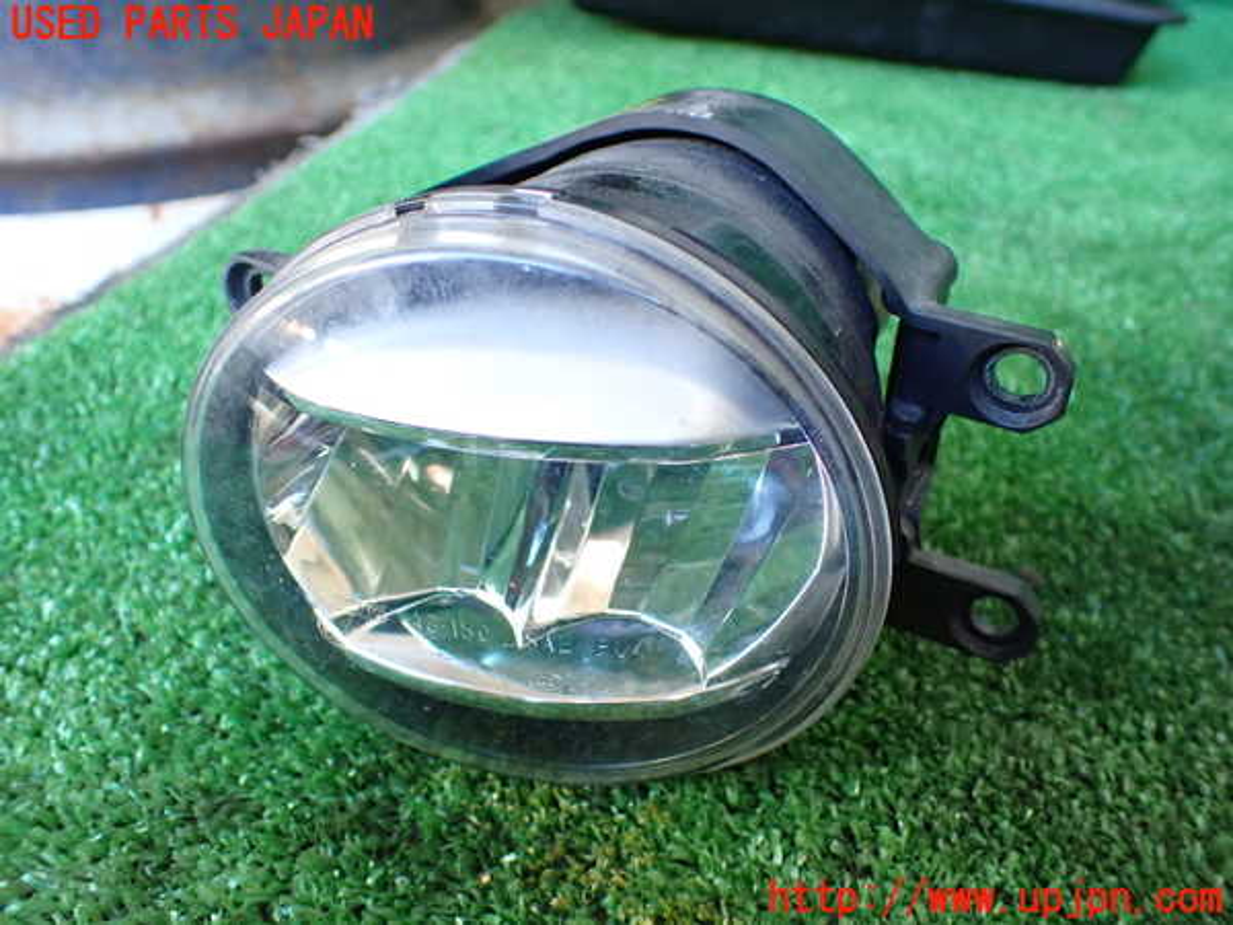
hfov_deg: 60.0
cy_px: 462
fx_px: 1069
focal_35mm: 30
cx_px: 616
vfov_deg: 46.8
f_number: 2.3
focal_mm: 5.4
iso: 800
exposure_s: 1/100
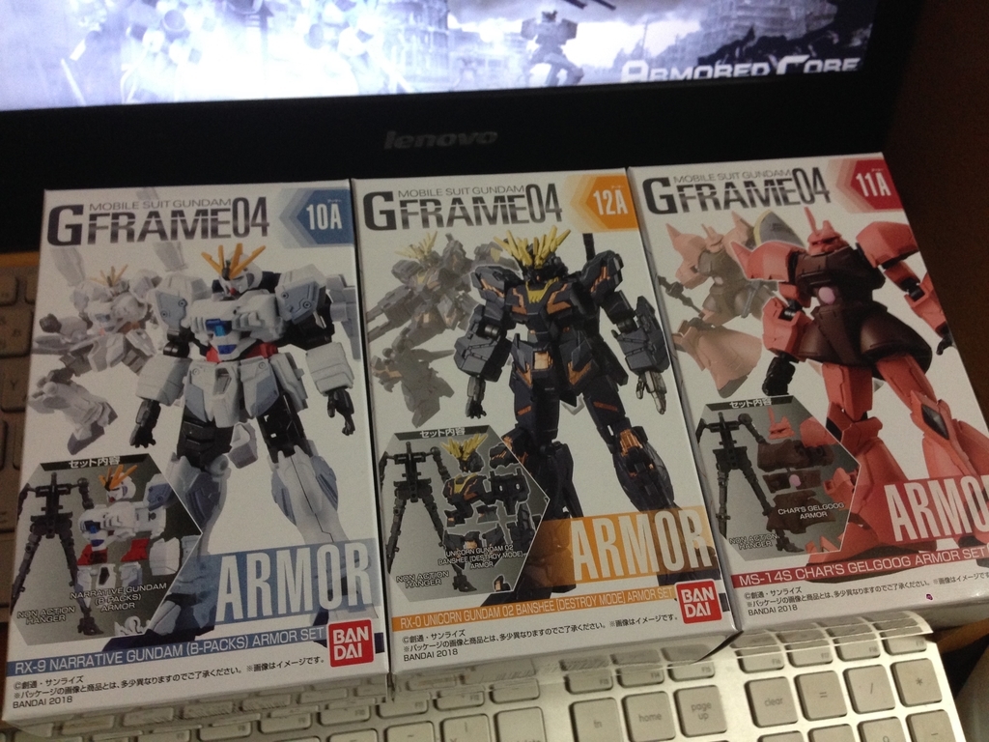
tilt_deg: -57.9
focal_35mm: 33
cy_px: 371
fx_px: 943
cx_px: 494
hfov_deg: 55.4
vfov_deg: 42.9
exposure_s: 1/20
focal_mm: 4.12
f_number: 2.4
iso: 200
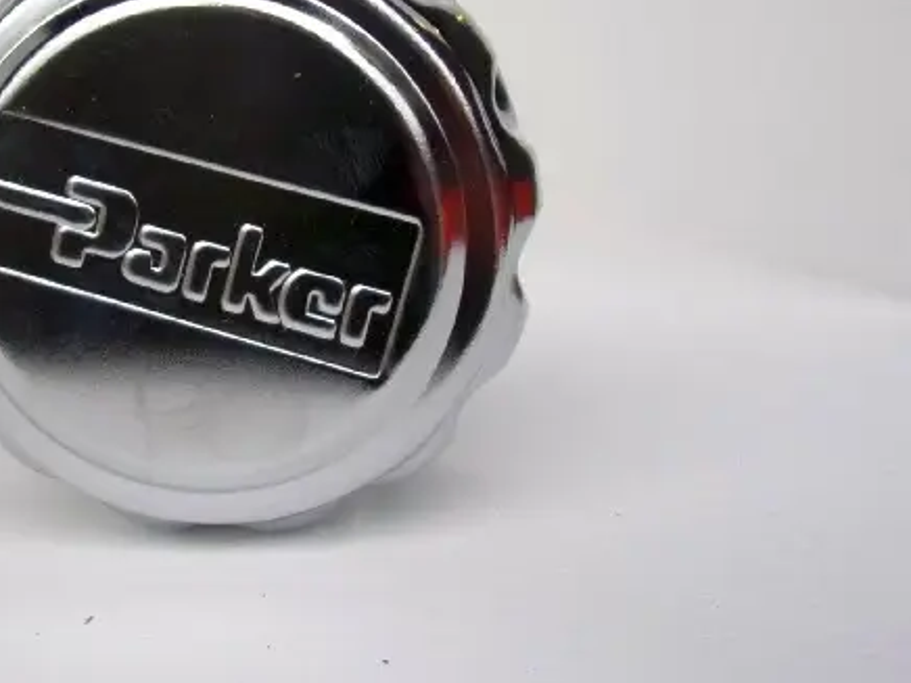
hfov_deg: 40.8
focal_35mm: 44
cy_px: 182
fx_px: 1158
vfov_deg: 32.3
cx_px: 159
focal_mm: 4.3
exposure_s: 1/56
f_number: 3.3
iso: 80
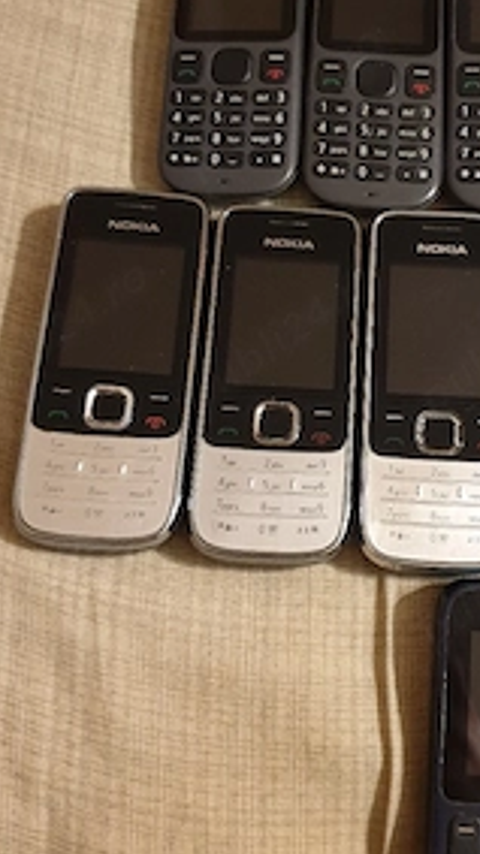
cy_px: 374
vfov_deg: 50.4
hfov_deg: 29.3
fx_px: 906
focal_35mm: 40
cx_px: 344
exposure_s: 1/17
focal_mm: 4.3
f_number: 1.5
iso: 320
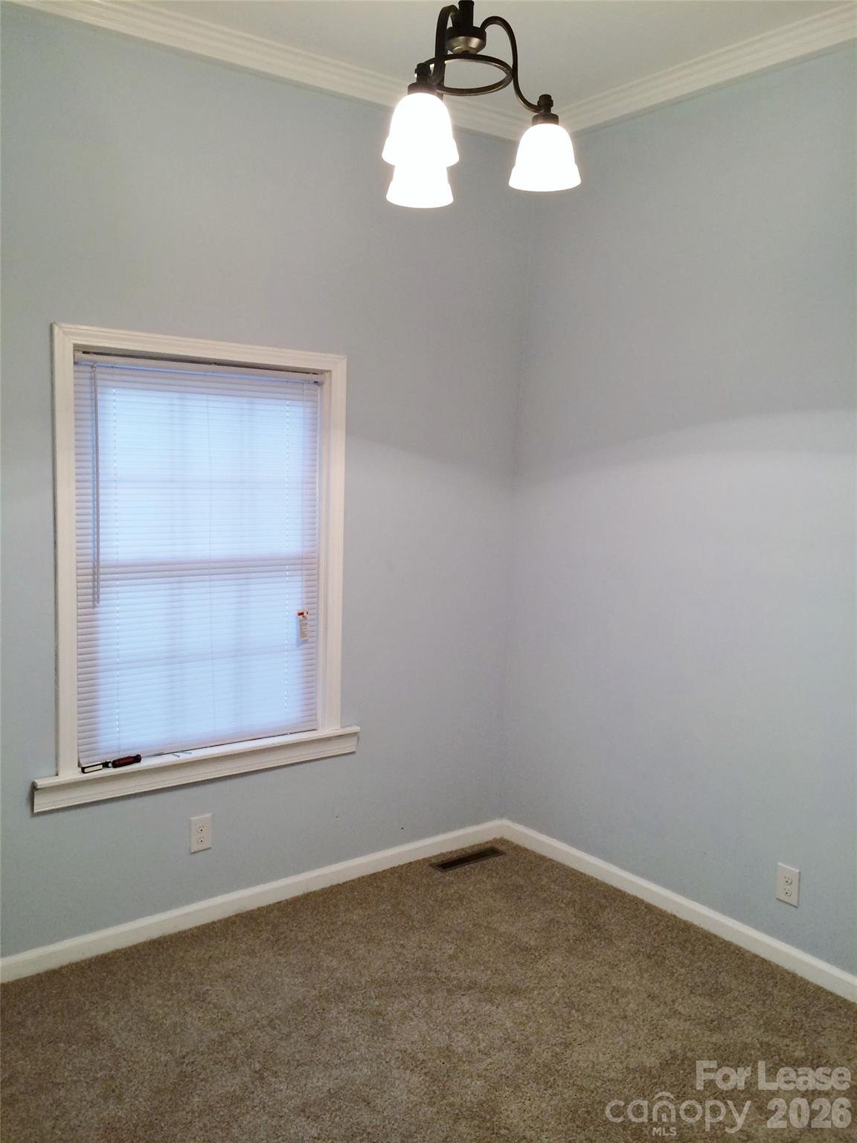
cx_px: 428
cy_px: 572
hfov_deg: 46.8
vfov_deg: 60.0
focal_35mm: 30
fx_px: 990
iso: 80
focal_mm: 4.12
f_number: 2.2
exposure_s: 1/30
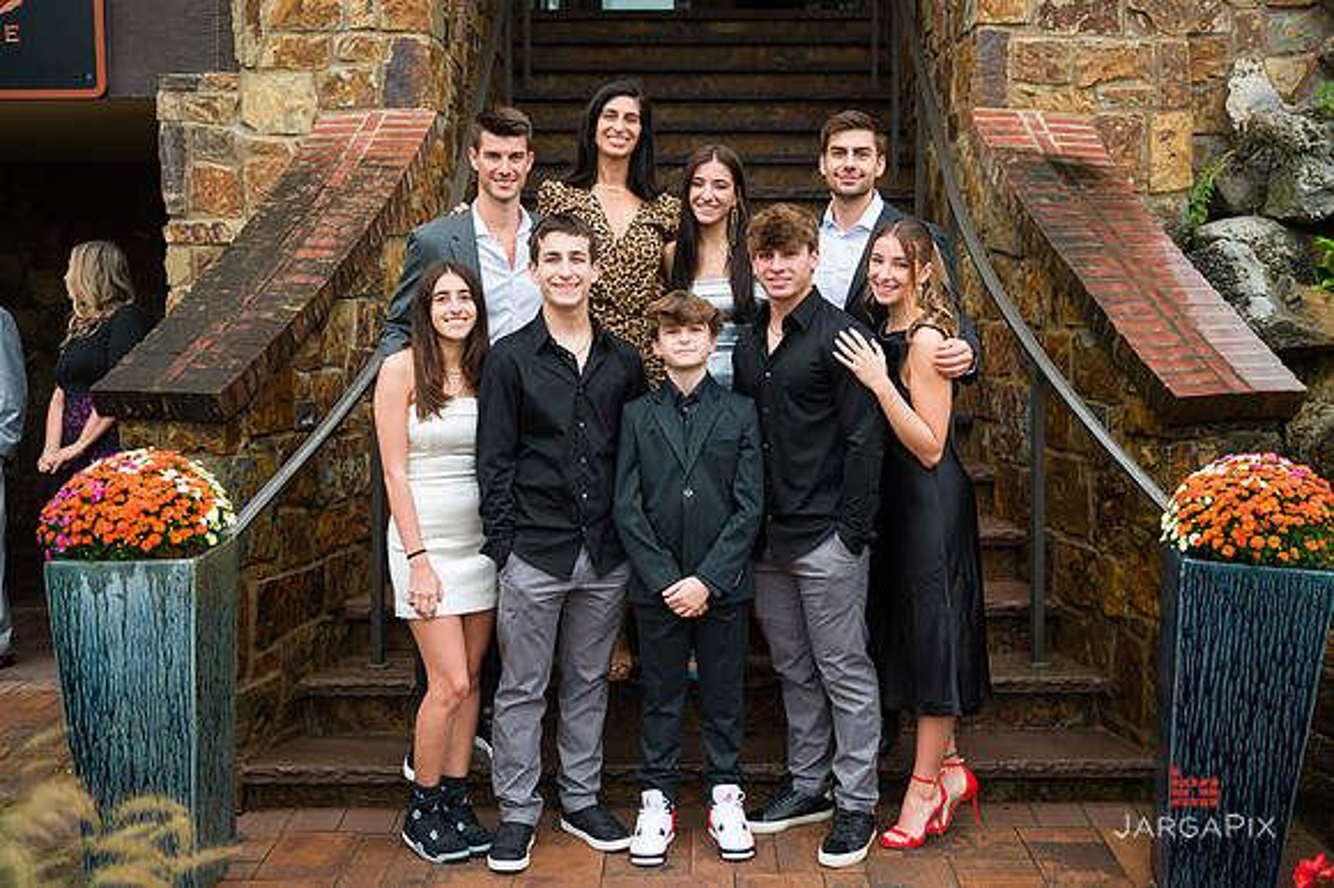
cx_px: 703
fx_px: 1488
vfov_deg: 33.2
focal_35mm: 40
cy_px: 421
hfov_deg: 48.3
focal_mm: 38
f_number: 4
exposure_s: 1/500
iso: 320
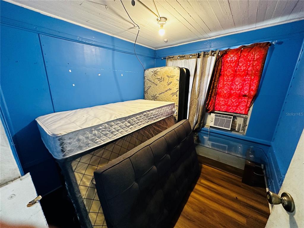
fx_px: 123
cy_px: 114
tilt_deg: -16.0
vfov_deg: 85.7
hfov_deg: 102.1
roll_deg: +0.1
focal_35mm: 14
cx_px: 152
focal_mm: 2.22
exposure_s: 1/60
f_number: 2.2
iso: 400
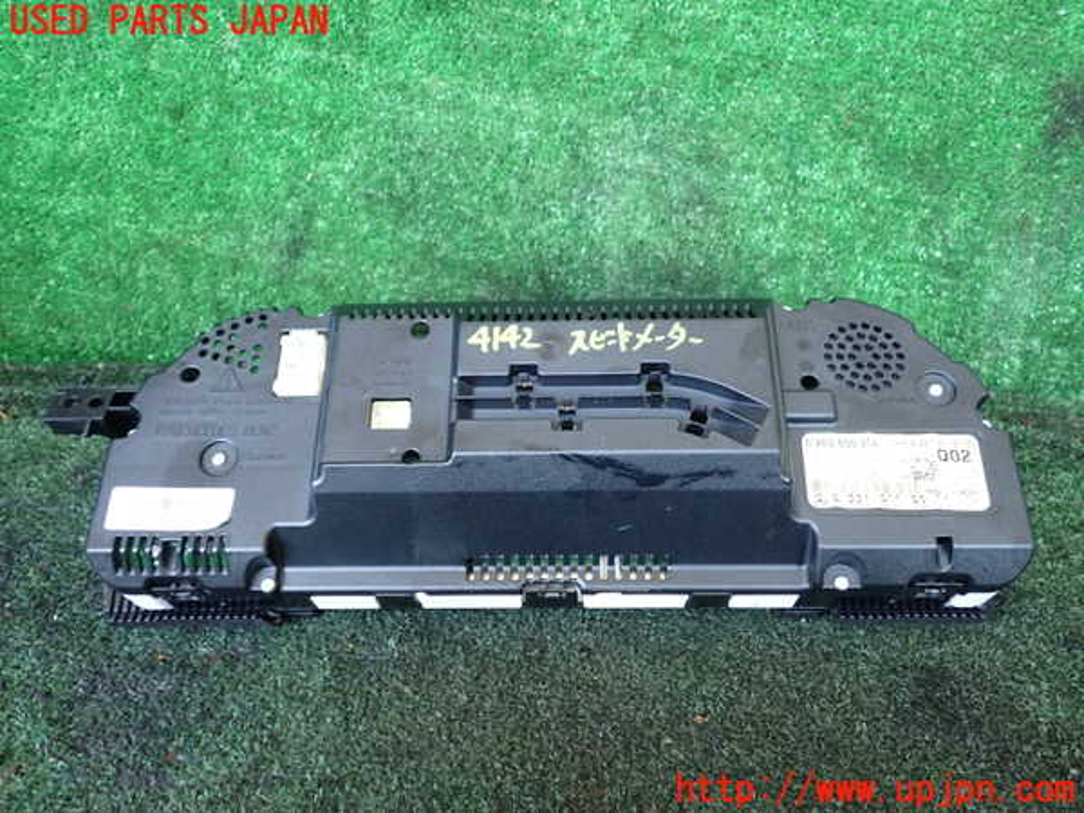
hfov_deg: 60.0
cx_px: 542
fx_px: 939
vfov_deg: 46.8
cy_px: 406
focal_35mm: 30
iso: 200
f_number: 2.3
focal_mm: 5.4
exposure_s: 1/40
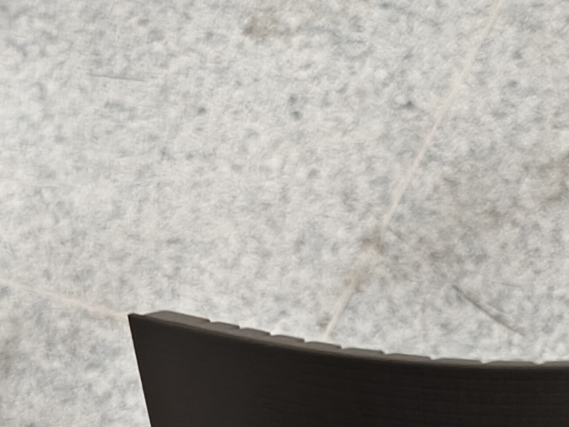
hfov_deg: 26.1
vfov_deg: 17.9
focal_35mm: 73
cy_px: 651
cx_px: 471
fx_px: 1200
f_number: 1.88
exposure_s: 1/50
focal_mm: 5.56
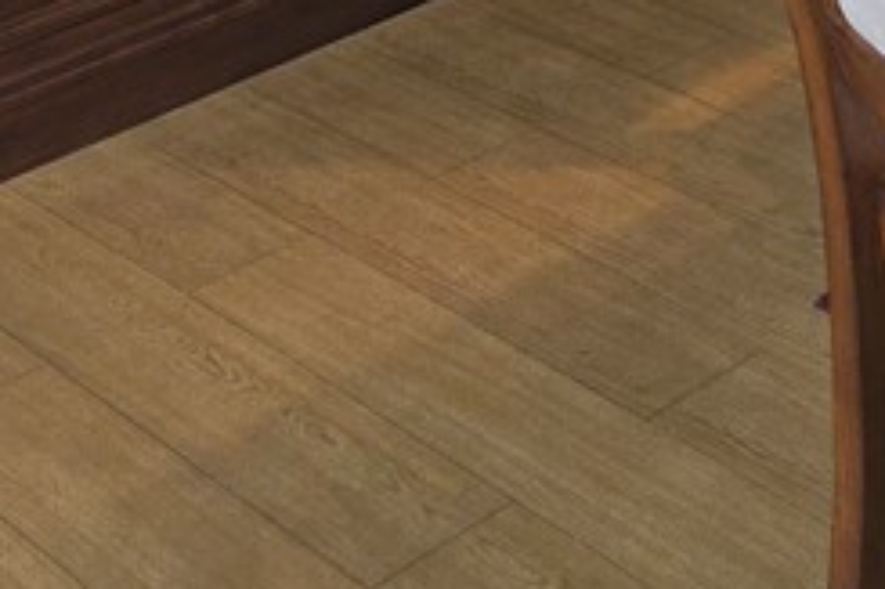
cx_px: 1264
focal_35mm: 100
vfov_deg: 11.9
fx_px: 2457
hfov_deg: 18.5
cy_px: -665
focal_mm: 5.4
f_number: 1.8
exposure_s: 1/40
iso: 125
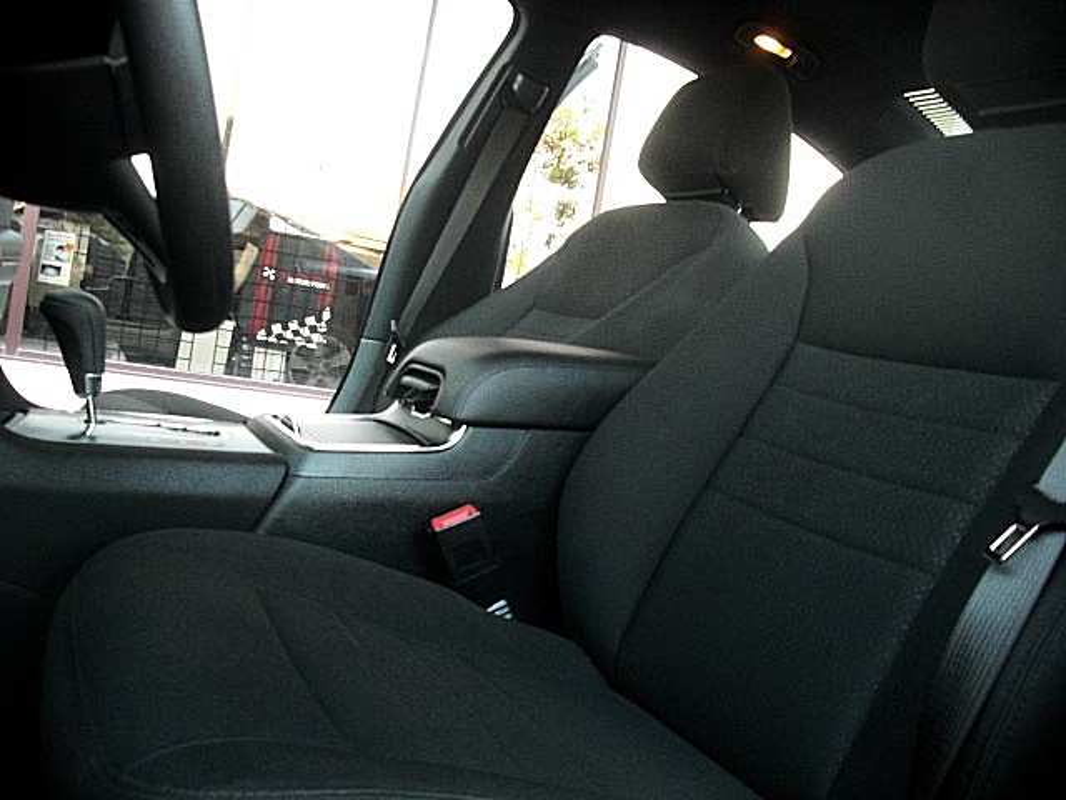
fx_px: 1109
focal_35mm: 36
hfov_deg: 51.4
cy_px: 400
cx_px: 533
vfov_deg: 39.7
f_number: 2.8
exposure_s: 1/80
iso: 400
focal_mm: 6.3
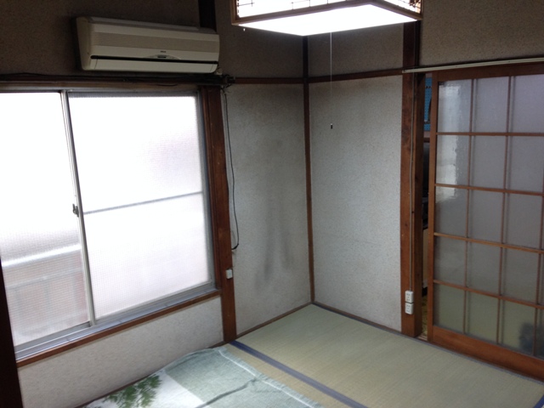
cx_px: 272
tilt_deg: -13.2
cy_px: 204
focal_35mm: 33
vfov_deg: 42.9
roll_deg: +2.3
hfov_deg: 55.4
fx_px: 519
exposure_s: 1/20
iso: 100
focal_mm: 4.12
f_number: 2.4
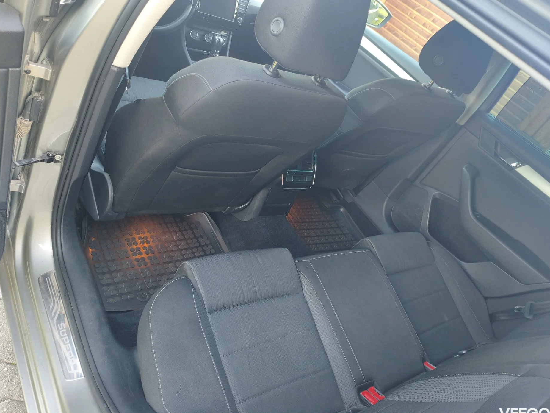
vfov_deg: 51.4
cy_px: 208
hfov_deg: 65.3
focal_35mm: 27
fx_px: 429
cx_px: 268
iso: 250
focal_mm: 4.94
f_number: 1.5
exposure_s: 1/50
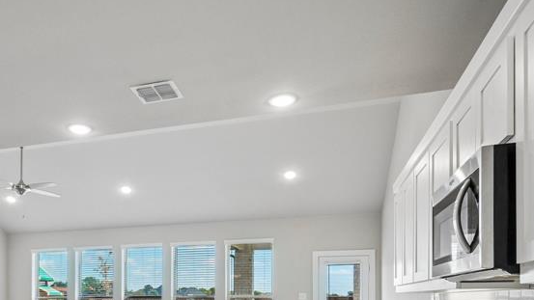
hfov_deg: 60.8
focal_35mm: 31
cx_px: 170
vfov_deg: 34.6
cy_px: 295
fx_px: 439
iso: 400
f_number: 8
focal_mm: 16
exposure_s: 1/30
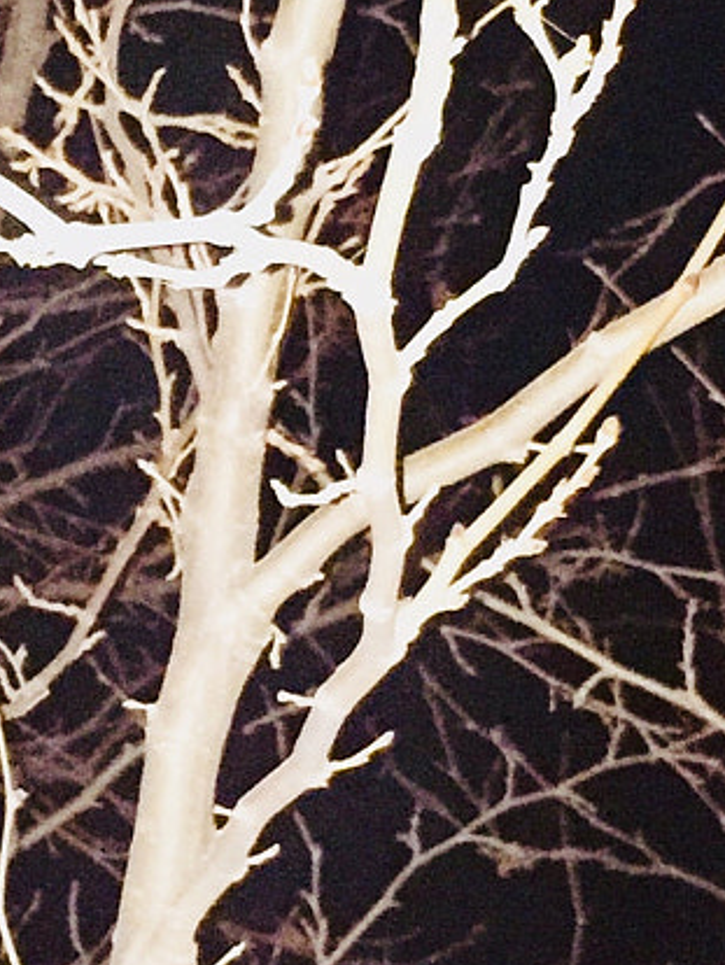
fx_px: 3124
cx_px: -35
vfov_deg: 17.5
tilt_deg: +59.4
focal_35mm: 112
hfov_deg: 13.0
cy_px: 401
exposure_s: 1/17
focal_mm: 4.15
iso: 800
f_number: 2.2
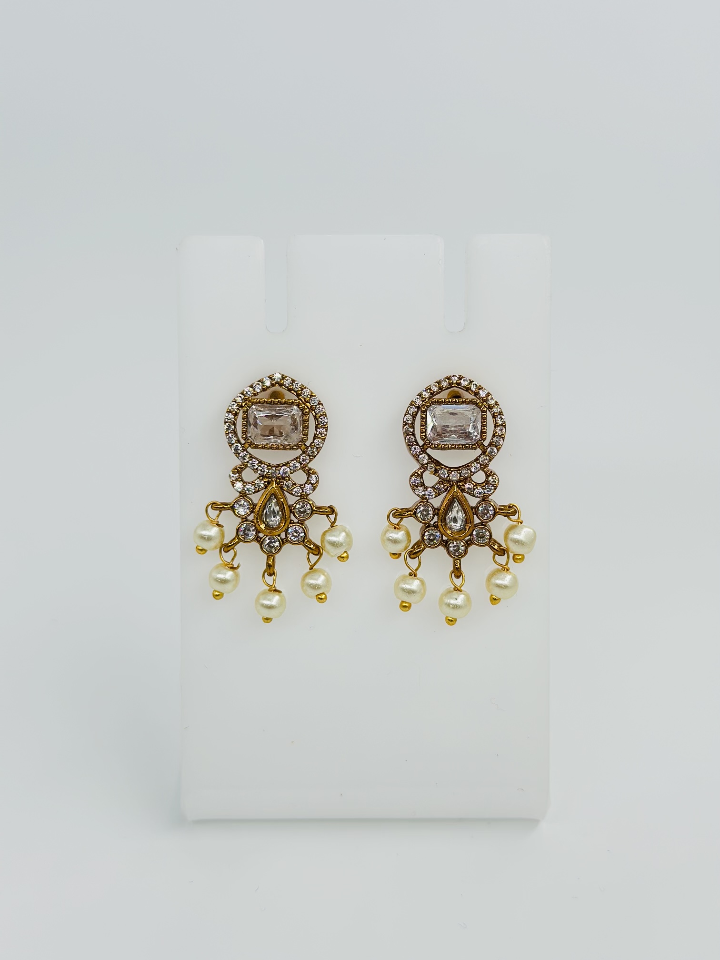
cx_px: 360
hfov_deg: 30.3
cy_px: 480
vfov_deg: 39.7
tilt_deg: -24.9
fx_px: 1331
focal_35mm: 48
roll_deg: -2.5
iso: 80
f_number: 1.78
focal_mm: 6.86
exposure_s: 1/980
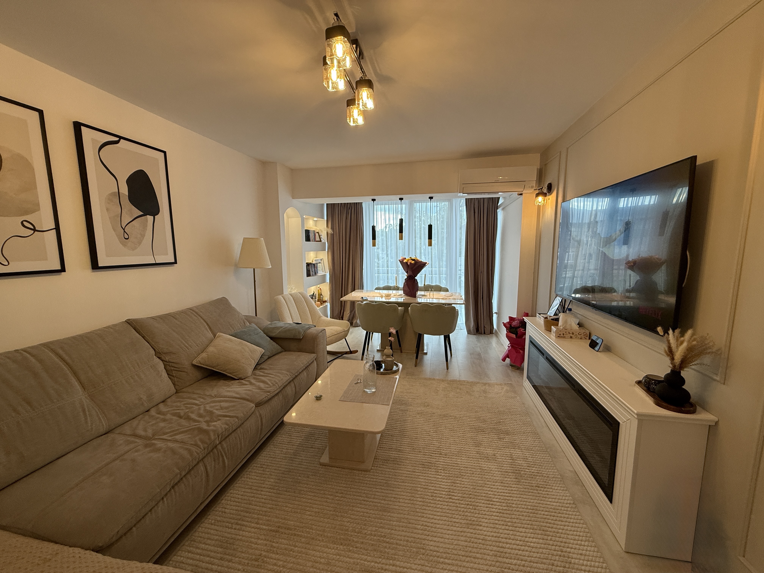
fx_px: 309
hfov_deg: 102.1
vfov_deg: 85.7
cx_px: 382
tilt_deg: -6.3
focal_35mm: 14
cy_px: 286
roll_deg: +0.1
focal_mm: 2.22
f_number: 2.2
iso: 125
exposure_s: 1/100
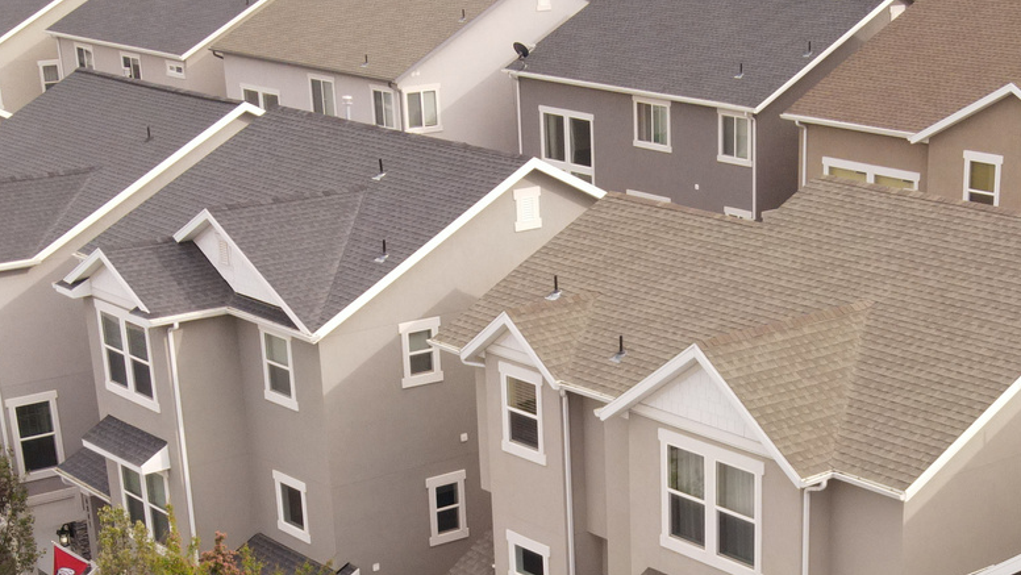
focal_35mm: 69
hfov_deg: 30.3
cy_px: 725
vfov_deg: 16.6
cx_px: 699
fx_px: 1869
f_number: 2.8
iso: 100
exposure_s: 1/250
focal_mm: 4.5
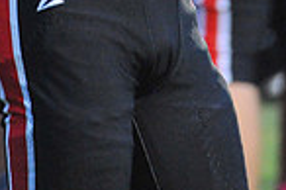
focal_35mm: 1786
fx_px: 14173
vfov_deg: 0.8
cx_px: 71
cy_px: -309
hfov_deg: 1.2
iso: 6400
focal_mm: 450
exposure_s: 1/125
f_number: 6
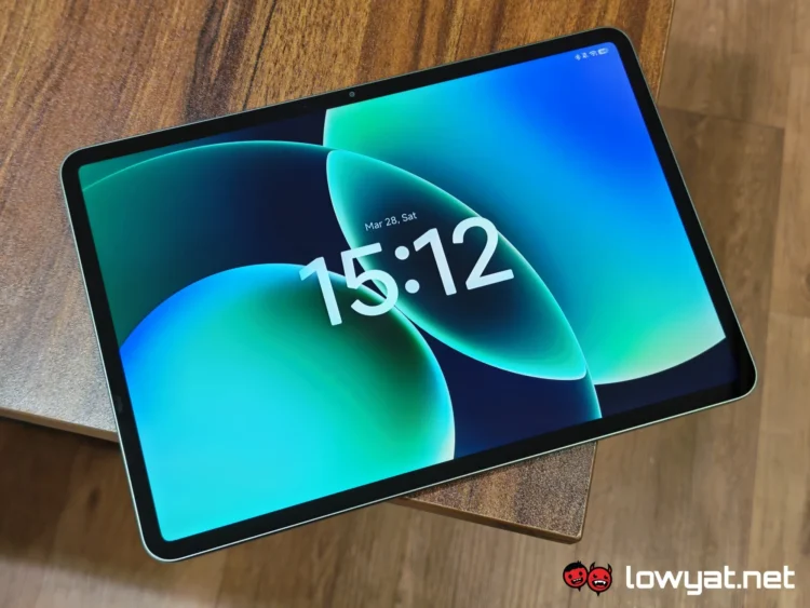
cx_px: 405
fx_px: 1077
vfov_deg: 31.5
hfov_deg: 41.2
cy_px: 304
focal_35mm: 46
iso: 64
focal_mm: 5.4
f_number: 1.6
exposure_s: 1/50
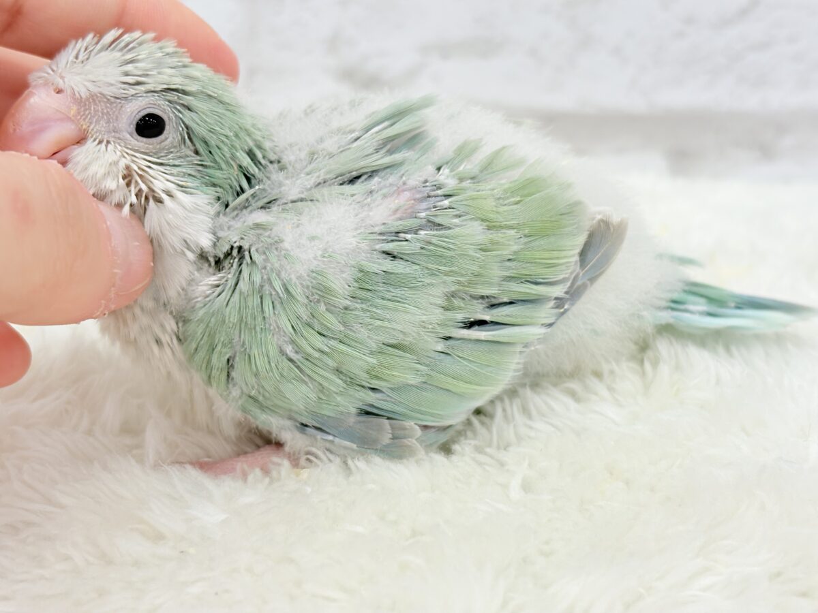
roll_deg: +0.7
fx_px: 1229
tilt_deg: -20.1
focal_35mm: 52
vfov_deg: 28.0
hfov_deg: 36.8
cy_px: 306
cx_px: 409
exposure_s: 1/100
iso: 80
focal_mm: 5.96
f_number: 1.6
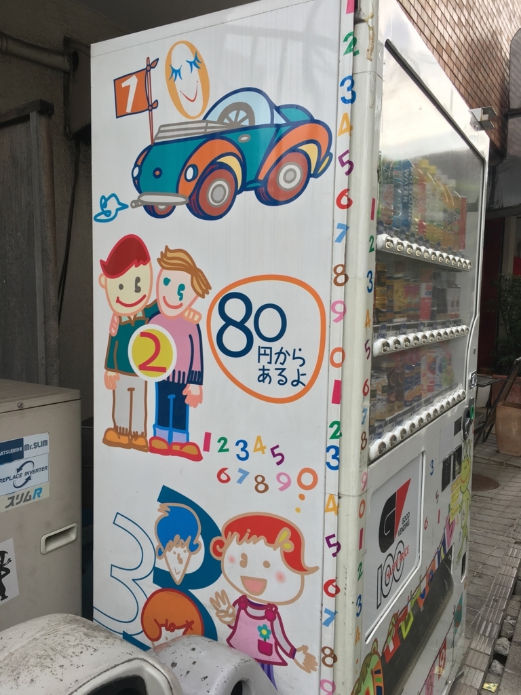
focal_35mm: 29
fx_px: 582
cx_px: 260
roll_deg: -1.5
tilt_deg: -2.3
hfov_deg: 48.2
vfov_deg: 61.7
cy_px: 348
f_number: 2.2
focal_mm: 4.15
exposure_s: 1/139
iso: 25
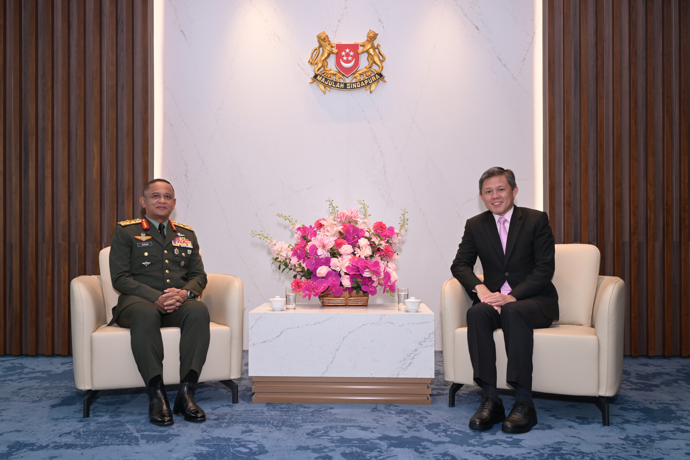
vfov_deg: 41.1
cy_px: 230
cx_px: 345
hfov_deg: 58.7
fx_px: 613
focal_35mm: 32
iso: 400
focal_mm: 32
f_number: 5
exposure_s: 1/200
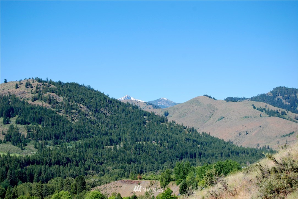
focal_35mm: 82
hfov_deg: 24.6
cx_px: 149
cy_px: 100
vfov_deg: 16.6
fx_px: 683
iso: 100
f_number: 7.1
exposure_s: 1/200
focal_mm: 55
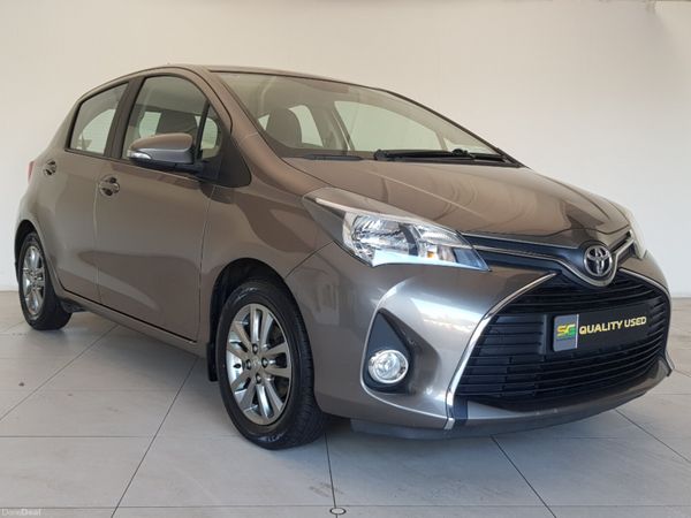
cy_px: 259
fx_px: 519
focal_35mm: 26
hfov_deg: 67.3
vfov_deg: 53.1
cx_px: 346
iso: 50
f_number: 1.7
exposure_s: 1/50
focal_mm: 4.2
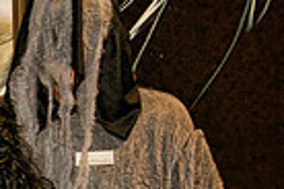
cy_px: 159
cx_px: -126
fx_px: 1396
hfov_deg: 11.2
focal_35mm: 177
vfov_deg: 7.7
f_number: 3.2
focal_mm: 28
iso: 800
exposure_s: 1/60
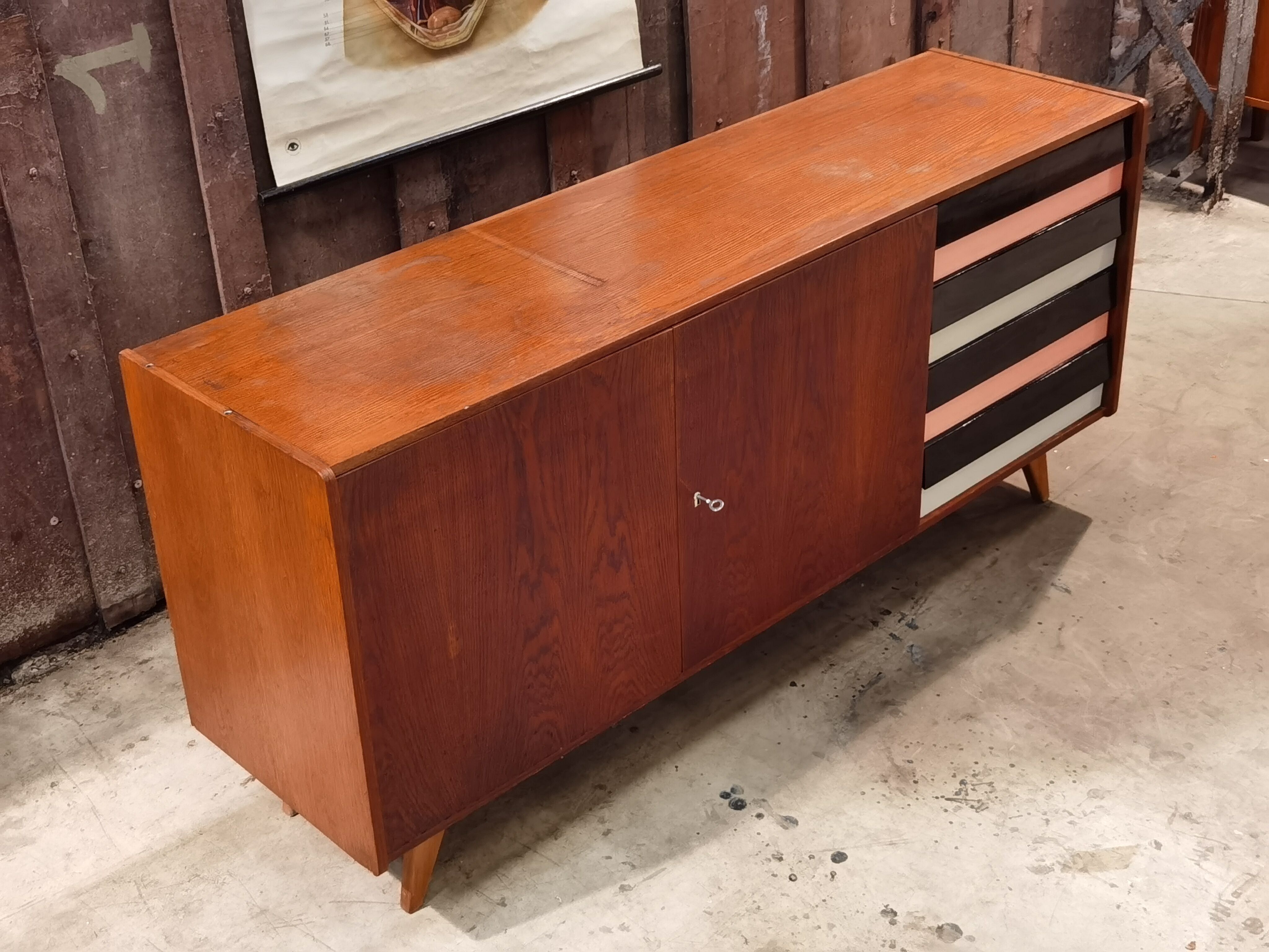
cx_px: 634
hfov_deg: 40.4
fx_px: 1723
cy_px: 476
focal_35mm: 47
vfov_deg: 30.9
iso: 250
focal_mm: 6.71
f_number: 1.9
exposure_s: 1/33.3
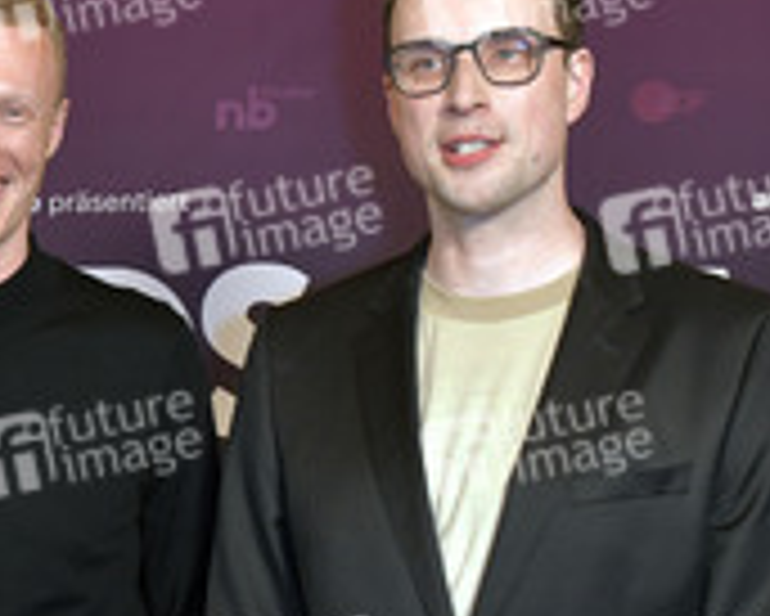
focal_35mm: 84
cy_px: 558
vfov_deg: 18.0
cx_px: 146
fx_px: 1915
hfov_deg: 22.4
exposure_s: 1/200
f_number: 6.3
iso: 2000
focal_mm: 34
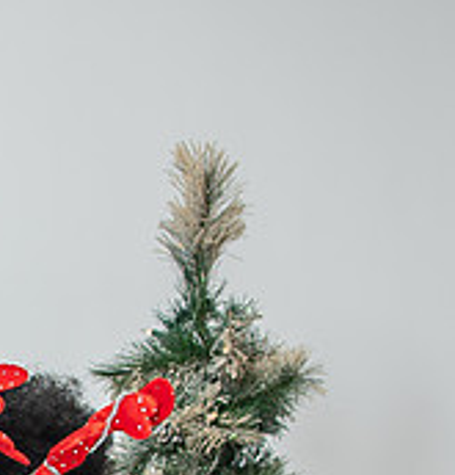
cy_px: 597
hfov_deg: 9.4
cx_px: -193
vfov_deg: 9.9
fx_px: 2689
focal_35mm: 177
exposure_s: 1/250
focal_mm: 35
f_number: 3.2
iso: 100
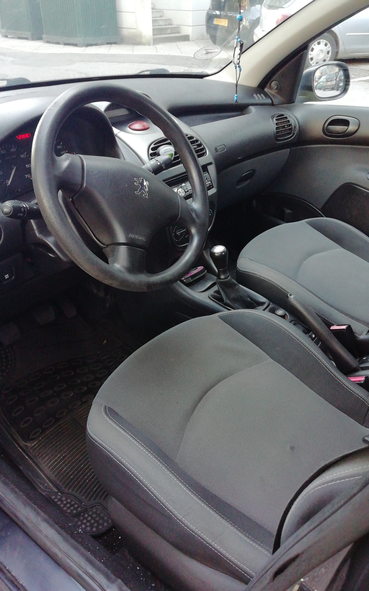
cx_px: 201
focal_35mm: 28
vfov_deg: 66.5
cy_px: 299
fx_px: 451
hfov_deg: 44.5
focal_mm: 3.46
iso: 160
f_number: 2.2
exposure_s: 1/33.3
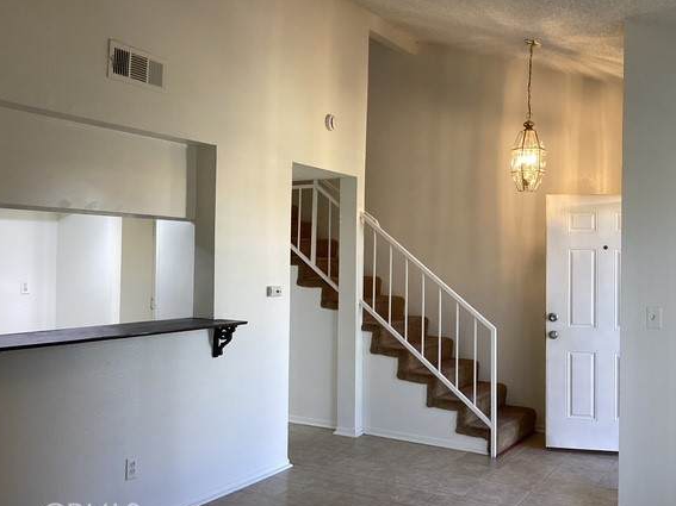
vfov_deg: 40.7
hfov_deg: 52.6
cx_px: 371
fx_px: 683
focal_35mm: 35
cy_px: 245
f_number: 2.4
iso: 100
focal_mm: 3.3
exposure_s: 1/60
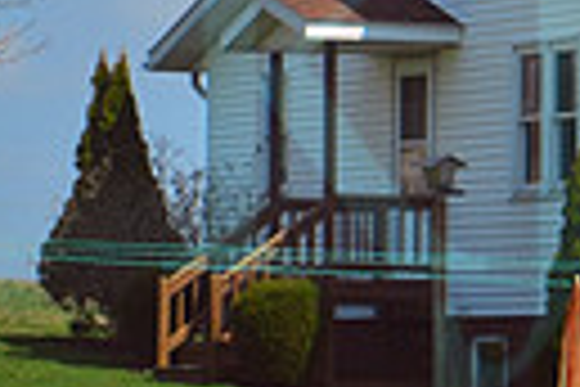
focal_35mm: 372
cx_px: 1133
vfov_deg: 3.7
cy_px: 106
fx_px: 5997
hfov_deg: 5.4
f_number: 5.6
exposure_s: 1/320
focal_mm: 55
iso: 100
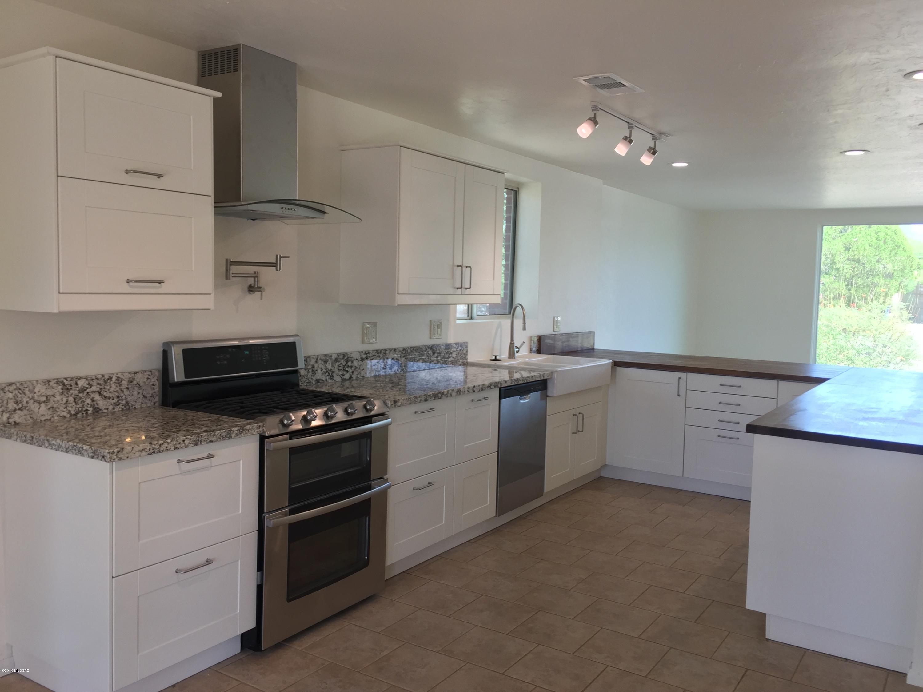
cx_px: 462
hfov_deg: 61.7
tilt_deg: -4.0
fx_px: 773
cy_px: 346
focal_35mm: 29
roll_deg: -3.1
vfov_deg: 48.2
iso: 32
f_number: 2.2
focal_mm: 4.15
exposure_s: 1/60
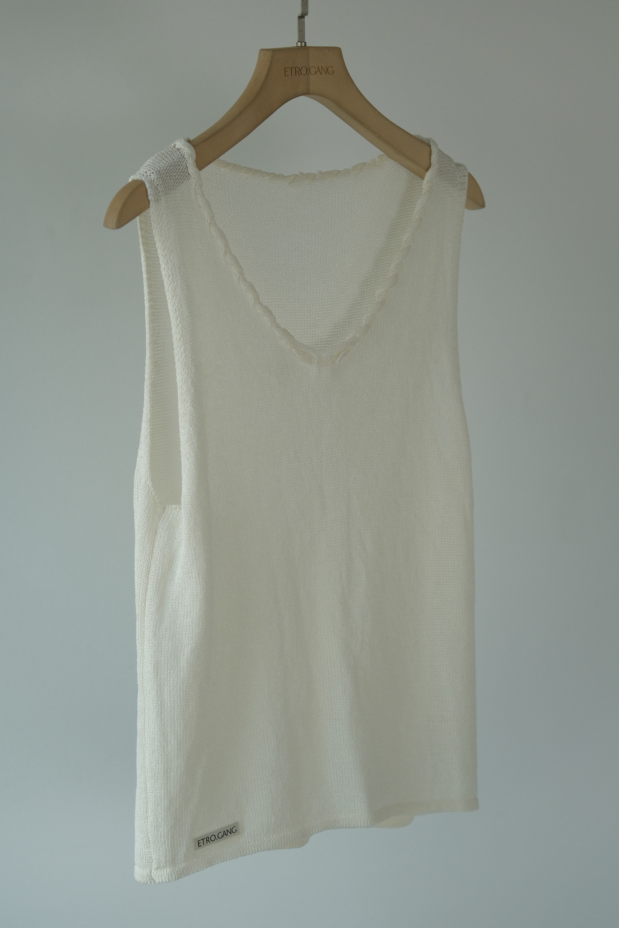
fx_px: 2166
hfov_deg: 16.3
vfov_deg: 24.2
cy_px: 464
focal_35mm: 84
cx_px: 310
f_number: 2.5
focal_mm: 56
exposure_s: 1/2500
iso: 640
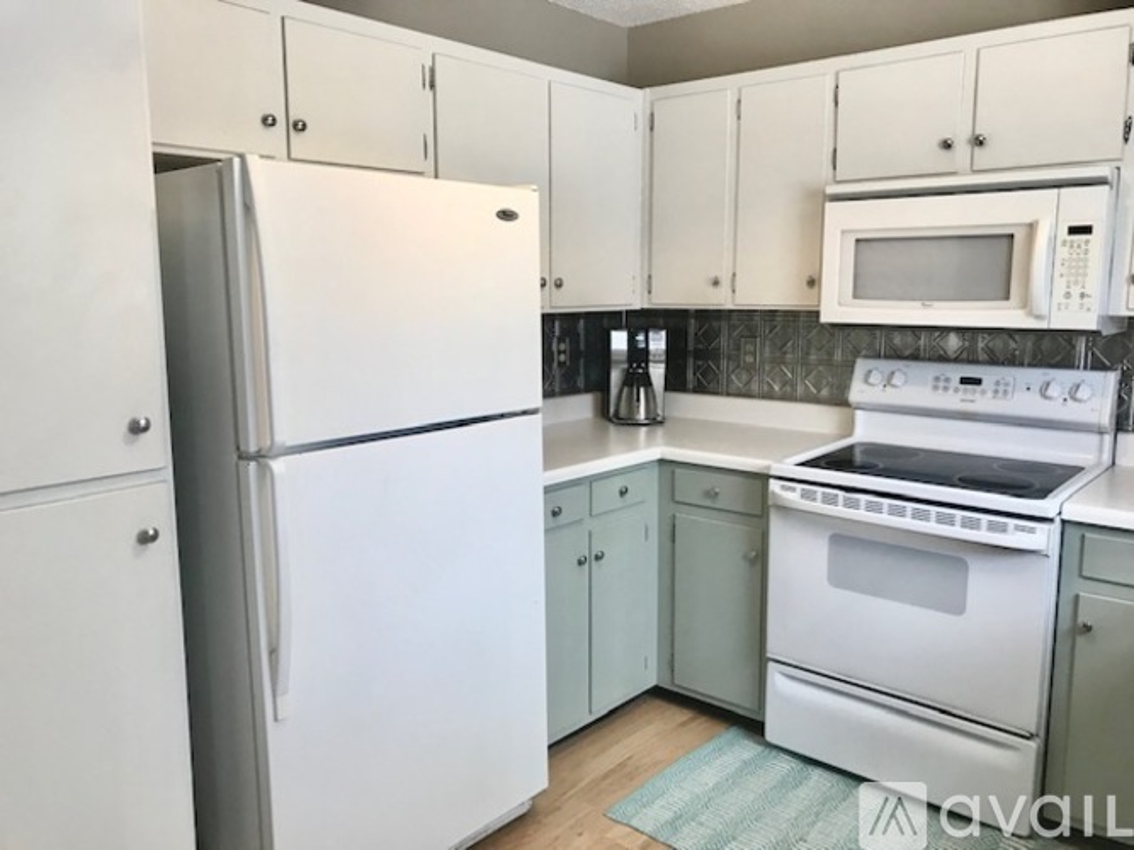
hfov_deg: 63.5
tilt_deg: -7.8
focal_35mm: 28
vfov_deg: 49.7
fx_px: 917
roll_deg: +0.5
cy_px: 425
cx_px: 567
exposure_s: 1/30
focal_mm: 3.99
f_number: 1.8
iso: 25
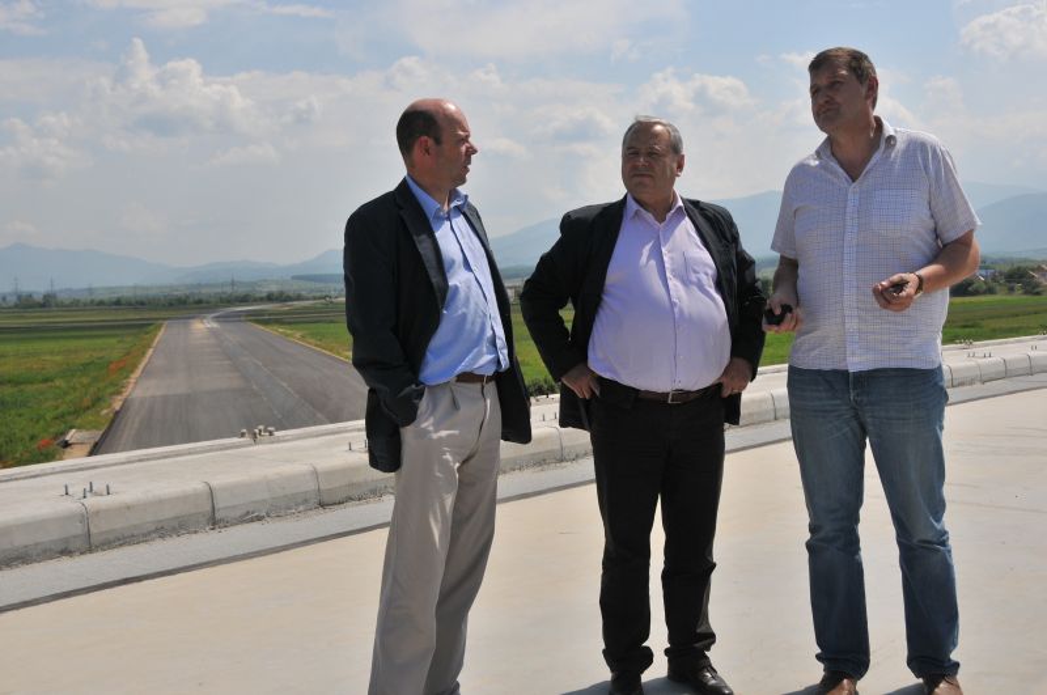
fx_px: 1220
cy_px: 348
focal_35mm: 42
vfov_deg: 31.8
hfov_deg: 46.5
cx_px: 524
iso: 400
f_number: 5.6
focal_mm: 28
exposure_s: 1/4000
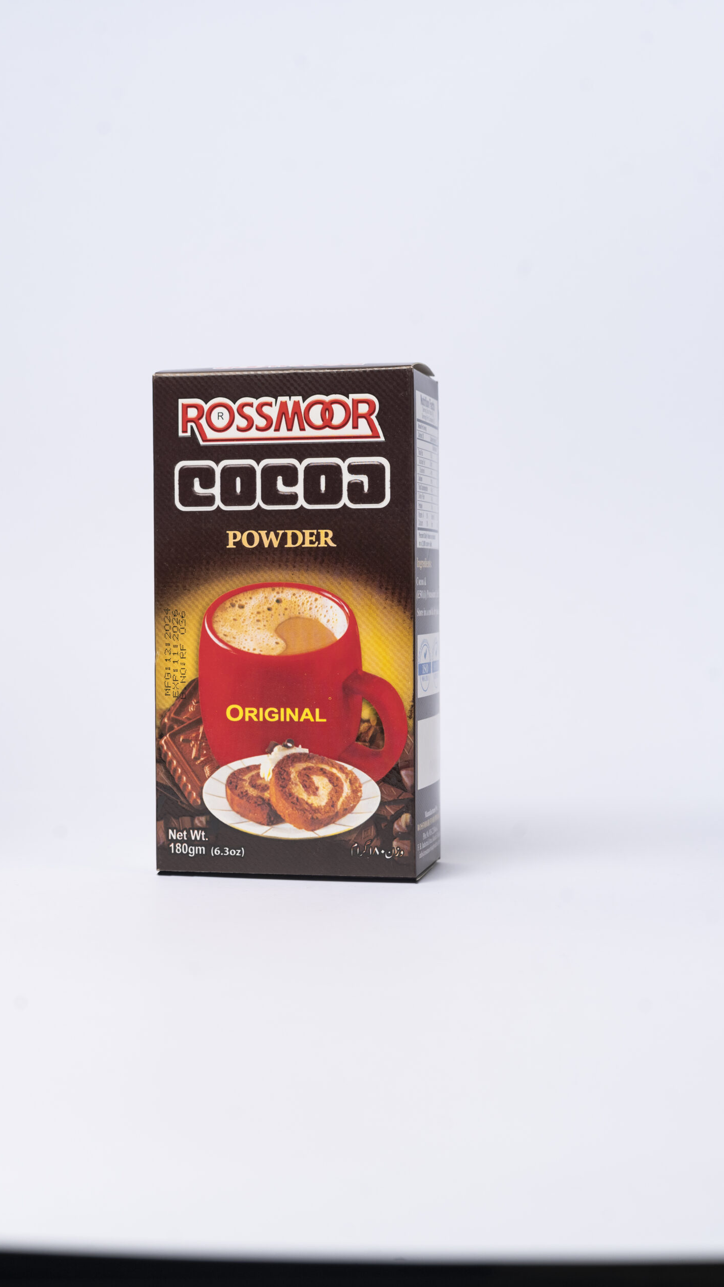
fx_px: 1809
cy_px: 646
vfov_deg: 39.2
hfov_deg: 22.6
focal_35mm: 53
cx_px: 301
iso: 250
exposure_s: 1/125
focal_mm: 50
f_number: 6.3
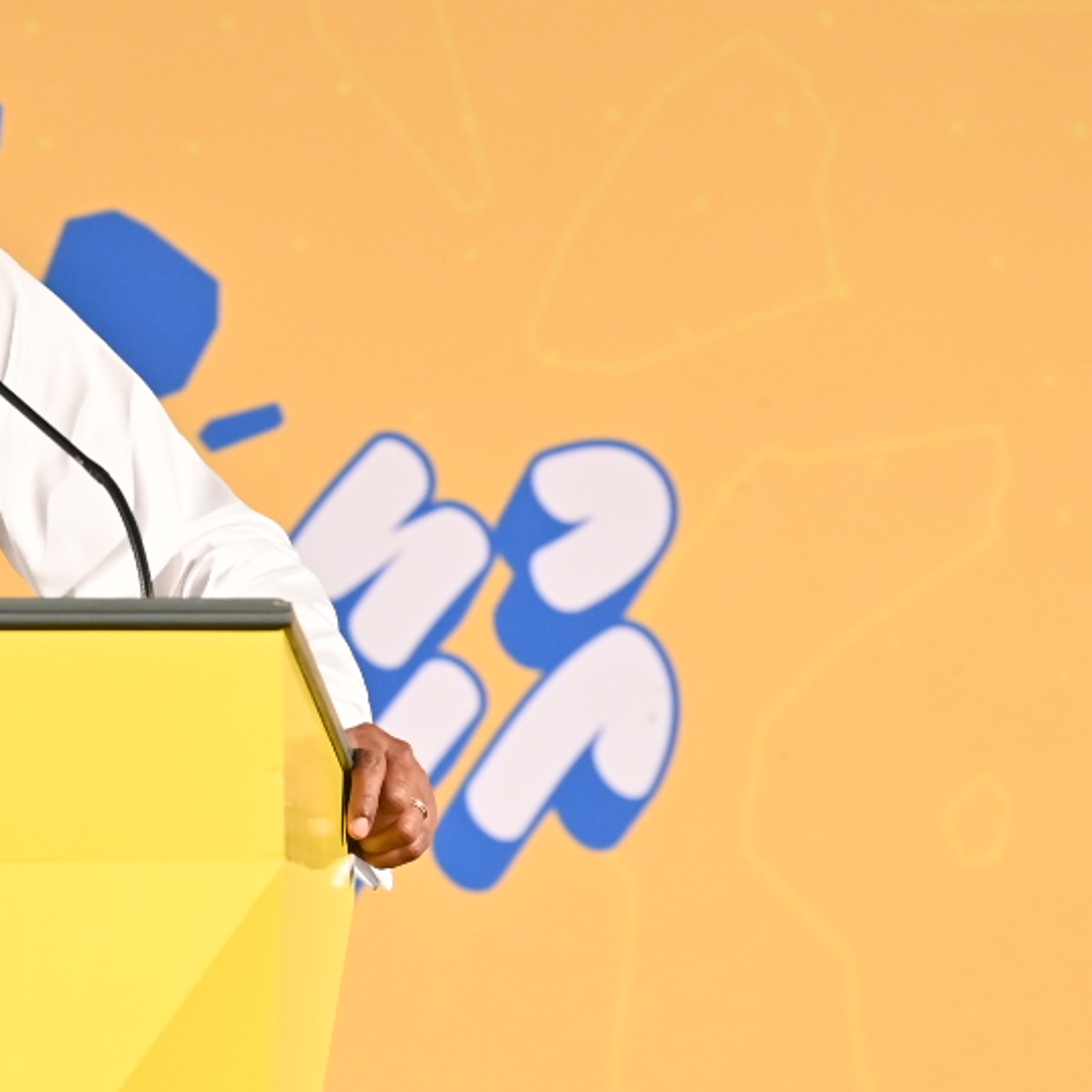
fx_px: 18309
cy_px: 386
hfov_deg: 3.4
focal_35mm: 513
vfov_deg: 3.4
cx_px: -224
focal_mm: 200
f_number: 4
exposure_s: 1/250
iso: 2500
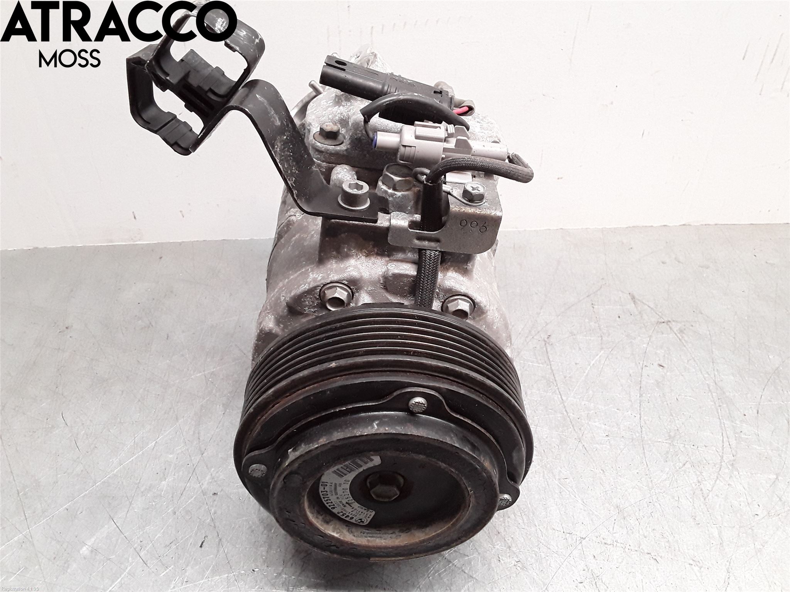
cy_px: 296
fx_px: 639
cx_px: 395
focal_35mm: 28
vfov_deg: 49.7
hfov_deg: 63.4
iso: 100
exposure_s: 1/100
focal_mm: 2.91
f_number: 1.9
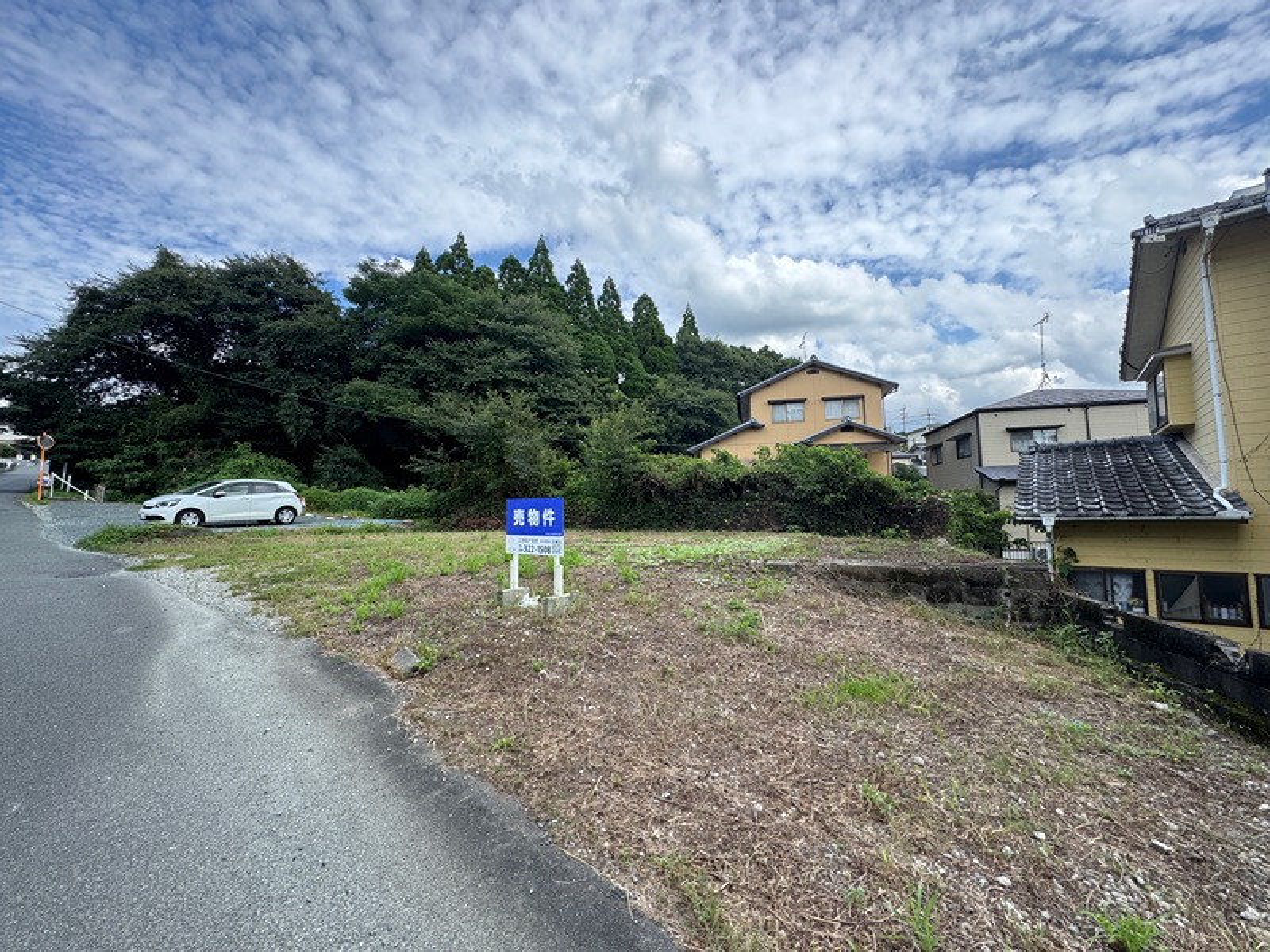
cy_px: 476
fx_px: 514
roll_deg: +1.5
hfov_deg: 102.1
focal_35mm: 14
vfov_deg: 85.7
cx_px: 635
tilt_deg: +5.2
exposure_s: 1/533
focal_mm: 2.22
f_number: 2.2
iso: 40
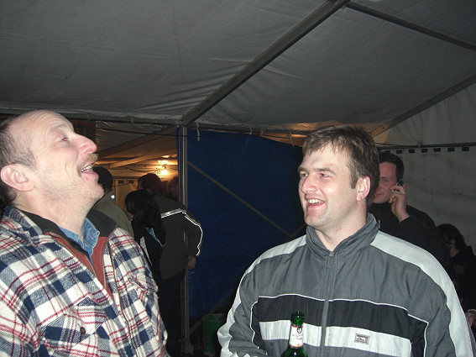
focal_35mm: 38
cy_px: 178
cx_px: 238
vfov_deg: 37.7
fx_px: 522
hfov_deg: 49.0
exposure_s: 1/60
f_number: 2.8
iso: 200
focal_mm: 7.9
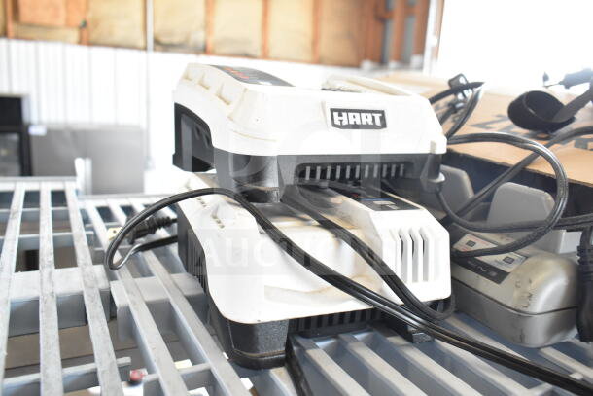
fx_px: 494
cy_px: 198
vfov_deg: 43.6
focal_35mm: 30
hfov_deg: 61.9
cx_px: 296
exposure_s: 1/125
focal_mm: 20
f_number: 5.6
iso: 1600
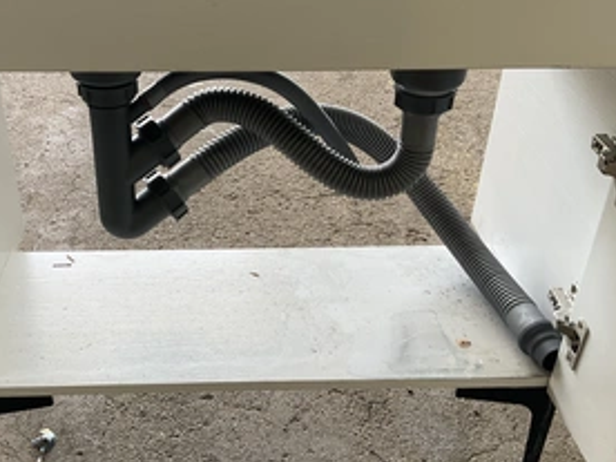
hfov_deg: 44.5
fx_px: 747
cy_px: 246
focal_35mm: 42
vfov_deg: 34.3
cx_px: 241
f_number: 1.8
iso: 50
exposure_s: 1/120
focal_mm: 3
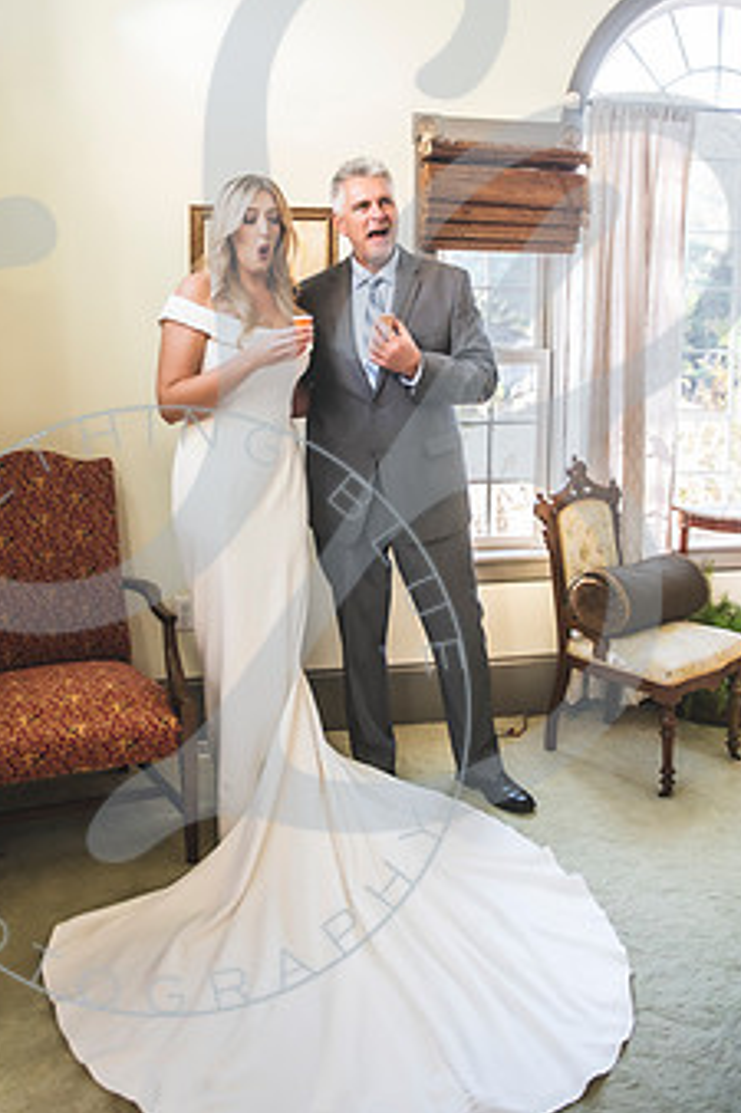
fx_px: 989
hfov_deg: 41.0
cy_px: 461
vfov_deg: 58.4
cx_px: 313
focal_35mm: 32
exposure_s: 1/125
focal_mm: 24
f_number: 2.8
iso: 400
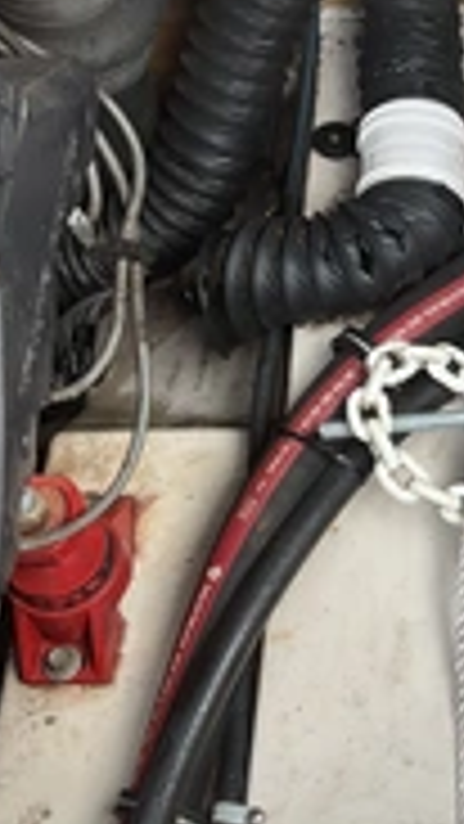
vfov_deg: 30.6
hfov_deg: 16.2
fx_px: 1509
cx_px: 662
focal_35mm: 69
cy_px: 387
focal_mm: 3
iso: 25
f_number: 1.8
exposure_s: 1/122
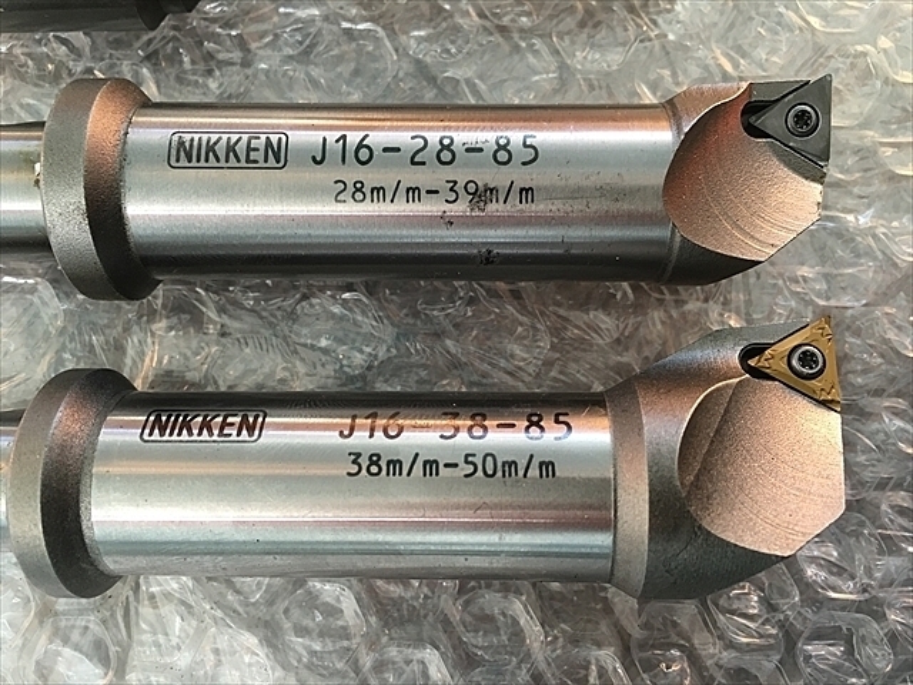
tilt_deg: -82.9
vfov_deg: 48.2
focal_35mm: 29
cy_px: 342
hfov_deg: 61.7
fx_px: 765
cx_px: 456
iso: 80
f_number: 2.2
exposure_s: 1/30
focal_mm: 4.15
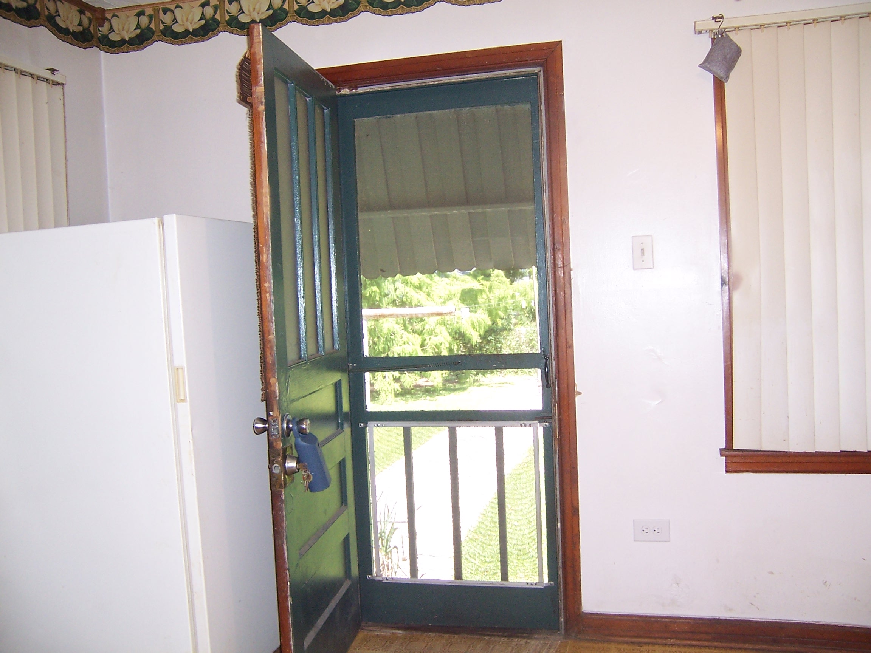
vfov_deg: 42.9
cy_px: 326
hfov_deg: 55.4
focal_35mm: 33
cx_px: 436
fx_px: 830
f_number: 2.8
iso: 140
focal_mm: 5.5
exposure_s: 1/60
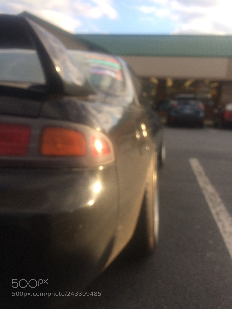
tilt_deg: -12.8
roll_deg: -2.7
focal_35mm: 29
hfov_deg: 48.2
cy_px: 154
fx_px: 259
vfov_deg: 61.7
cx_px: 116
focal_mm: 4.15
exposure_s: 1/471
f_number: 2.2
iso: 32
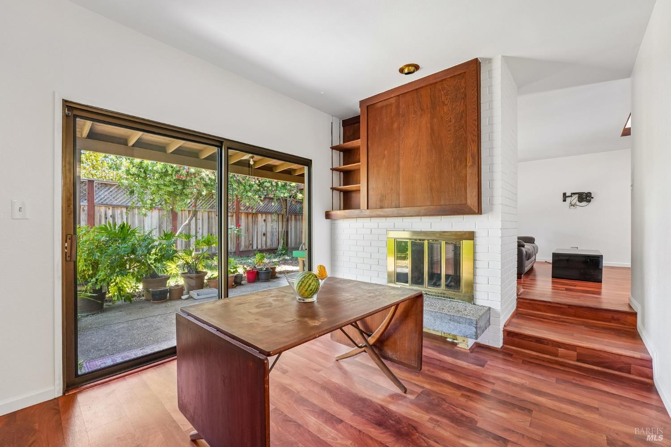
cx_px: 336
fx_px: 261
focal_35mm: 14
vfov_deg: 81.2
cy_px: 224
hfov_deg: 104.3
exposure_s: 1/10
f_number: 8
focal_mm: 14
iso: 500
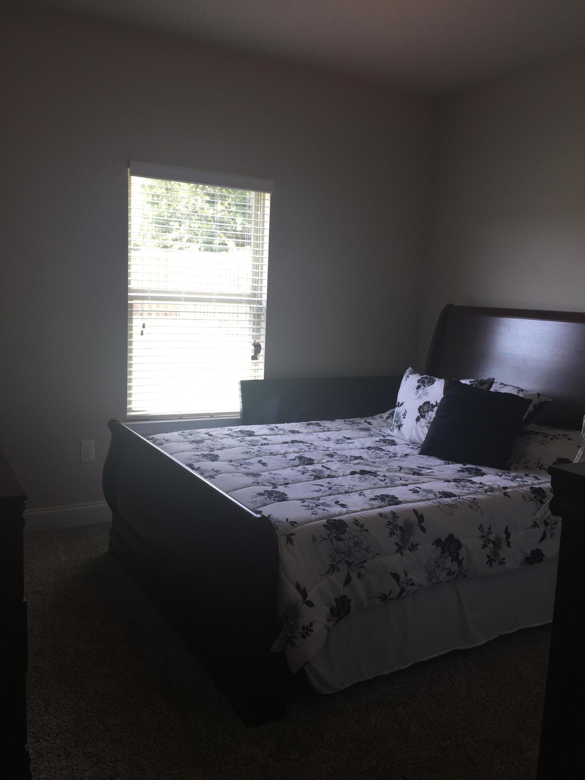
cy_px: 390
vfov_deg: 61.7
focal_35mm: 29
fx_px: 653
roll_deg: -0.6
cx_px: 292
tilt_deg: -7.4
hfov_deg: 48.2
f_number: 2.2
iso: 32
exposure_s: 1/40
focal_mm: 4.15
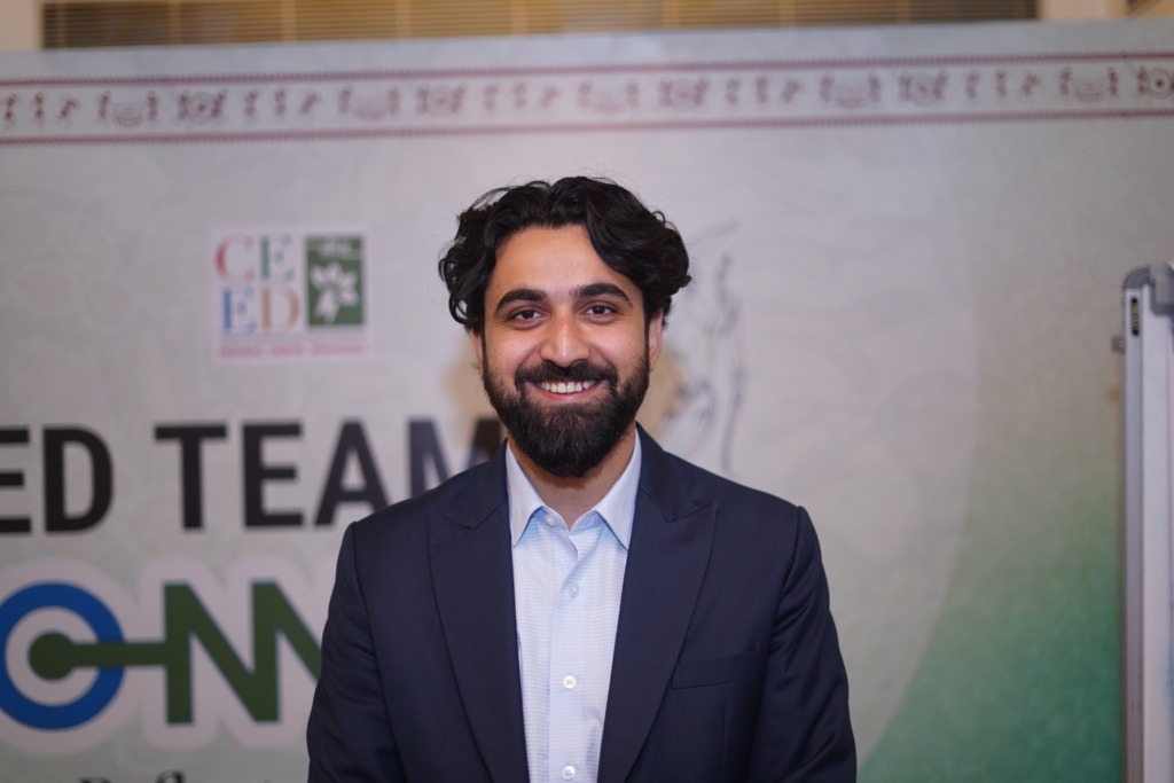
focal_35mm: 50
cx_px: 587
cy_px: 392
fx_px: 1631
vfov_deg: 27.0
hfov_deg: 39.6
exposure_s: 1/125
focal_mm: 50
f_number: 1.8
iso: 250
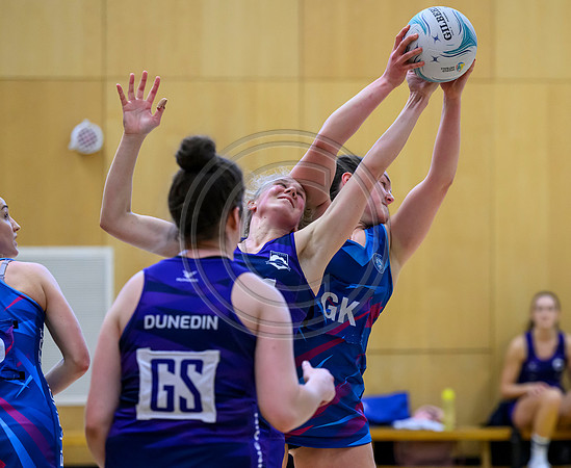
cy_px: 263
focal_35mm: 186
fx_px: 3175
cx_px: 316
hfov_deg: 10.3
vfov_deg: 8.4
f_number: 3.2
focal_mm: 140
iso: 4000
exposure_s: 1/1000
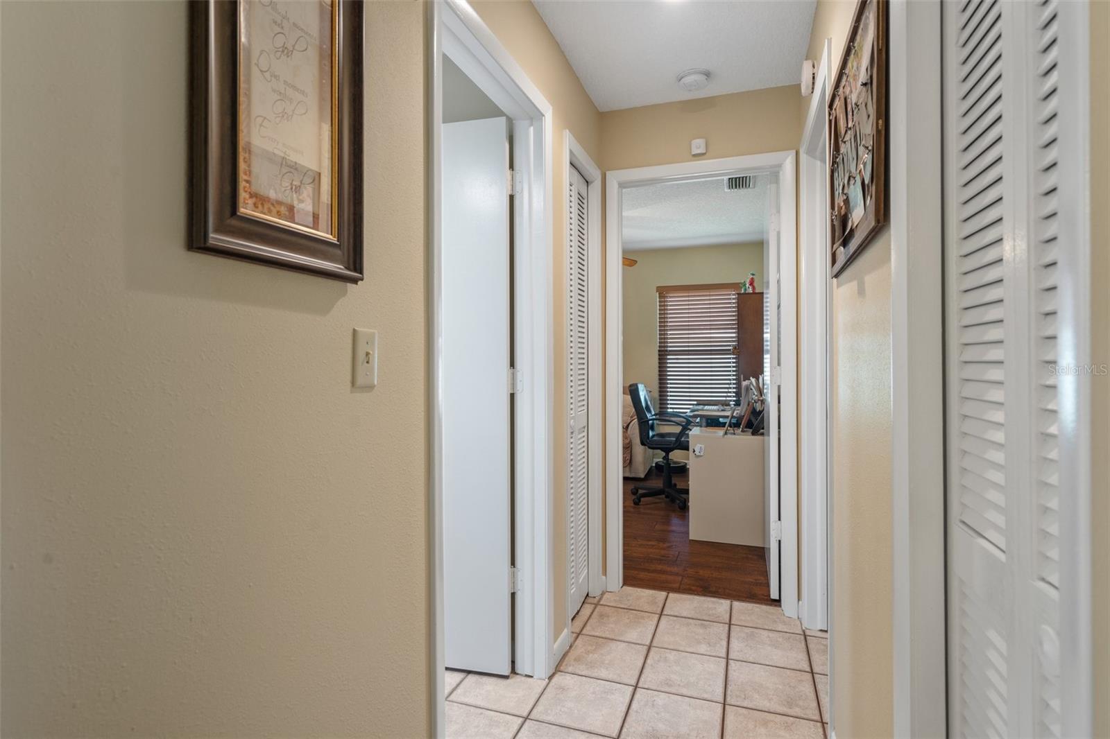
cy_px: 370
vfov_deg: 67.4
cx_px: 555
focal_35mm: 18
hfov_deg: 90.0
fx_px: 555
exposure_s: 2
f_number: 8
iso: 400
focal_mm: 18
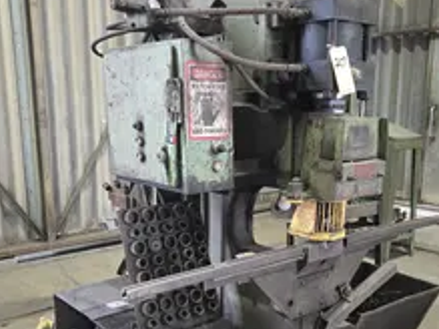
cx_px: 261
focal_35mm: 42
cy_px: 221
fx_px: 532
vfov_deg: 34.0
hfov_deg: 44.6
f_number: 1.8
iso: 640
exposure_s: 1/60
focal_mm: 5.4
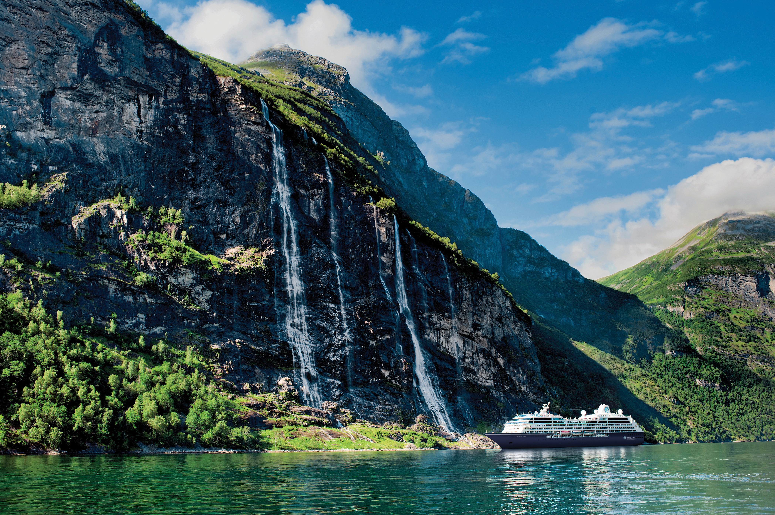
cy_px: 258
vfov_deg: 37.8
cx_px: 388
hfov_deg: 54.5
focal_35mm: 35
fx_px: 753
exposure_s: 1/400
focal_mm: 35
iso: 500
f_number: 8
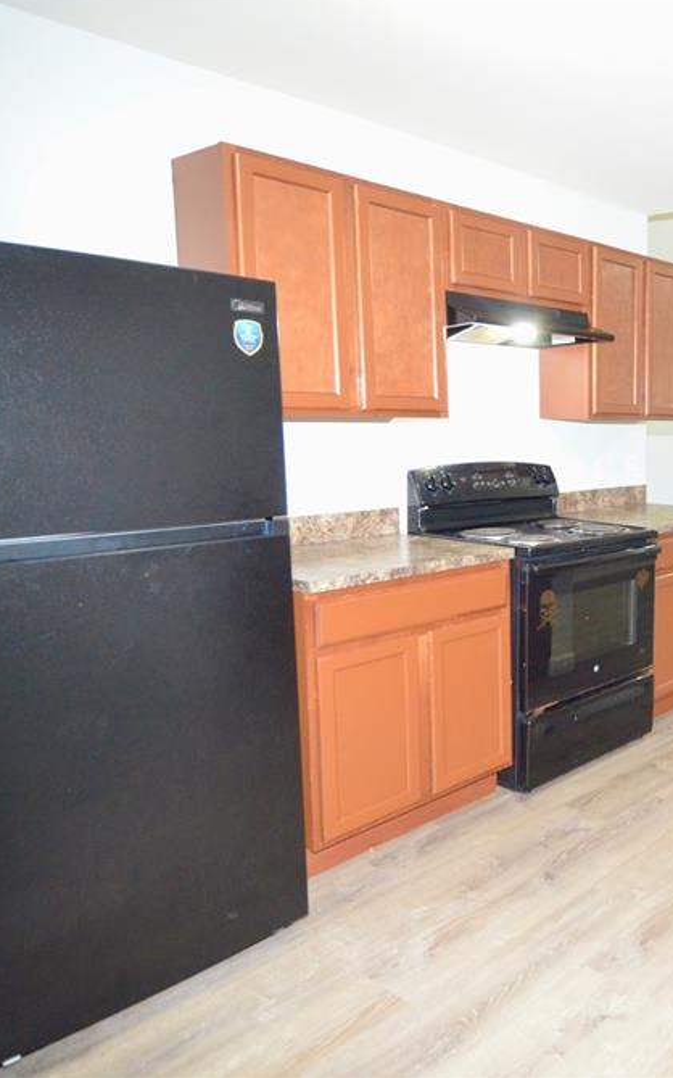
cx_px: 681
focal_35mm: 28
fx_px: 822
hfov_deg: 39.1
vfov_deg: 66.5
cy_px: 535
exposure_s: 1/60
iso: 2200
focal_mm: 12
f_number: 4
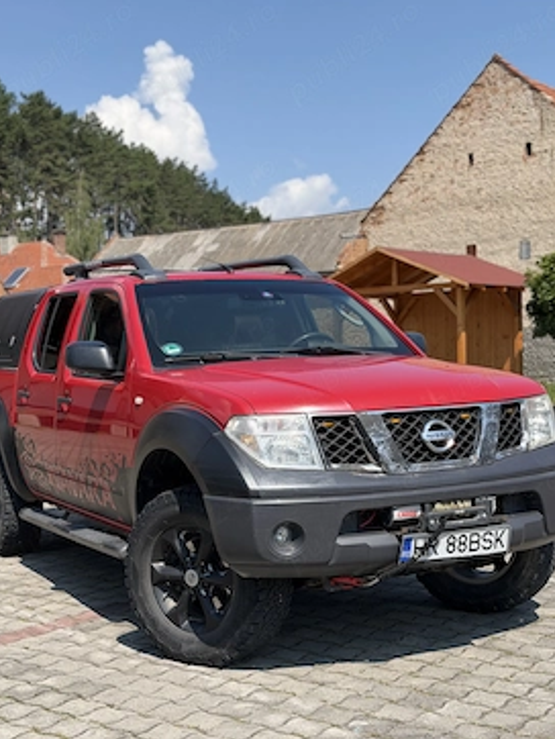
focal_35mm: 53
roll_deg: +1.1
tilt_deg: -1.6
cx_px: 282
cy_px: 398
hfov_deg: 27.6
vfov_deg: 36.1
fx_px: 1132
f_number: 1.78
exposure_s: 1/3226
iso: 80
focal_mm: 6.76
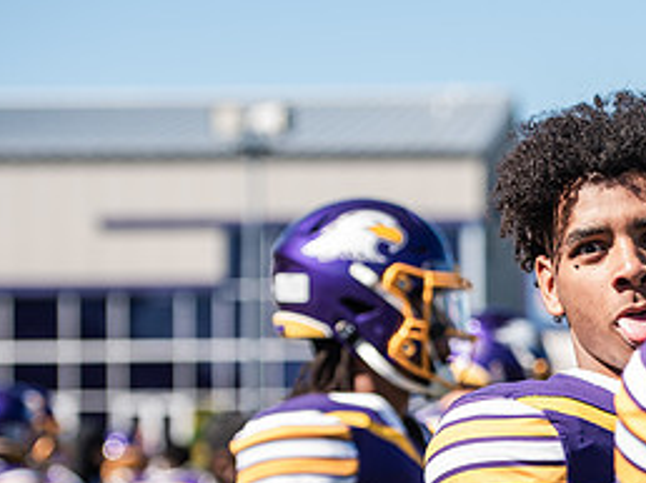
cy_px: 362
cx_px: 606
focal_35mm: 186
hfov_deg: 10.6
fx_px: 3468
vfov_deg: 8.0
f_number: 3.5
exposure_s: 1/800
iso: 125
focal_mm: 86
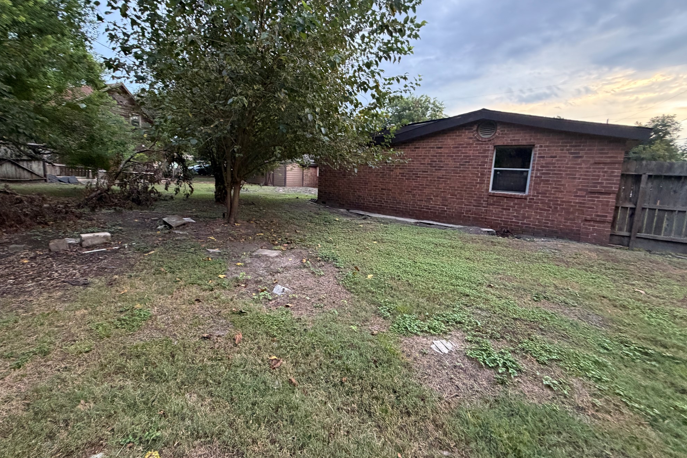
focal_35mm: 15
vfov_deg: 77.3
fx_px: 286
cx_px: 349
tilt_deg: -11.9
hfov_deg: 100.4
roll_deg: -5.0
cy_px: 218
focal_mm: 2.22
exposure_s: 1/94
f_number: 2.2
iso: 320
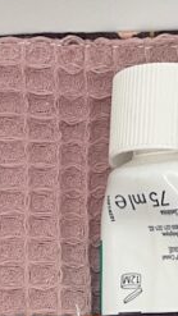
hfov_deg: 9.2
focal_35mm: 131
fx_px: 1099
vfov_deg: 15.6
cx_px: 158
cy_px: 409
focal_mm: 3
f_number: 1.8
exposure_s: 1/221
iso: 20
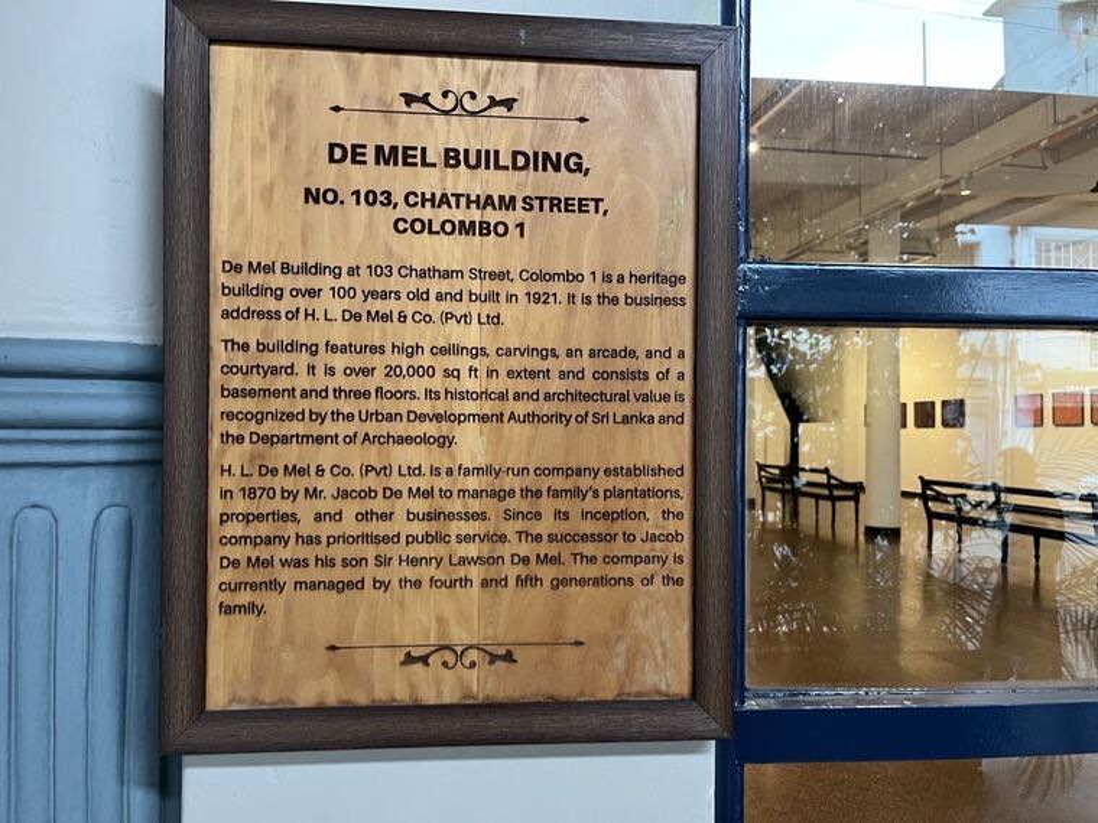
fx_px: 825
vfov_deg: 53.1
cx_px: 549
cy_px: 412
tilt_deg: -1.7
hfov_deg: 67.3
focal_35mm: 26
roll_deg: -1.1
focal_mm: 5.1
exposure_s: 1/50
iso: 250
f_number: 1.6
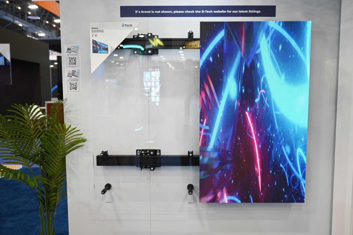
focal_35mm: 31
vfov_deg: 42.9
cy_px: 118
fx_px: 299
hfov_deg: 61.1
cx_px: 182
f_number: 2.8
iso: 640
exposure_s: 1/125
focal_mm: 29.5
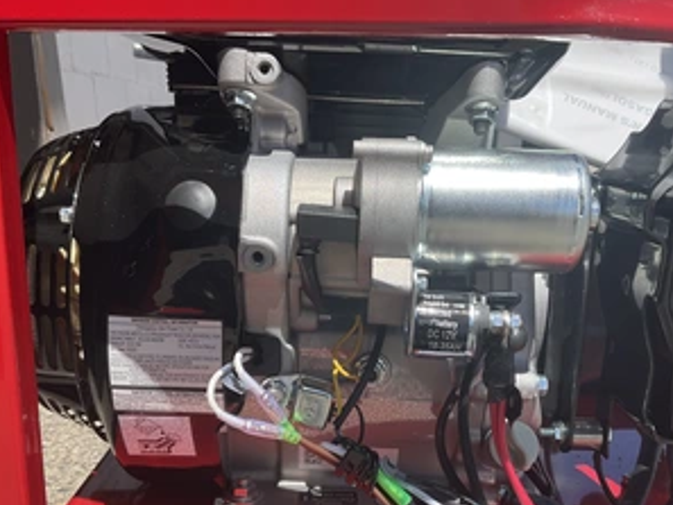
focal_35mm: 39
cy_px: 322
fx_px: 759
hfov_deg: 47.8
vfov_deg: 36.6
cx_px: 365
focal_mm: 3
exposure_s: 1/1195
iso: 25
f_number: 1.8
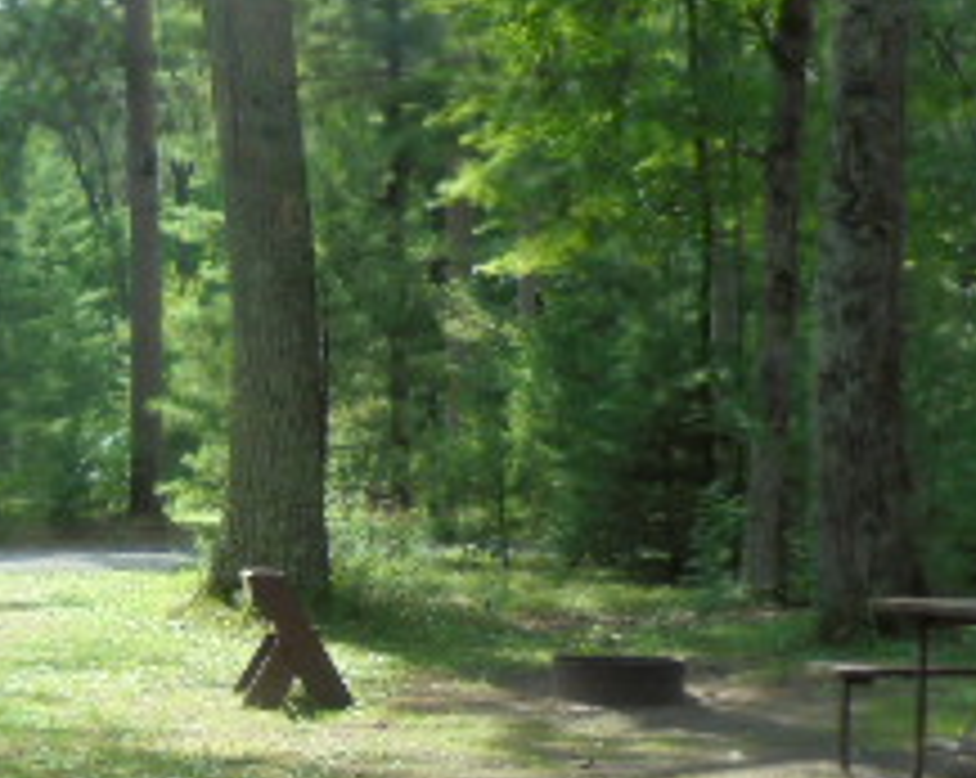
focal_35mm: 75
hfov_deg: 25.1
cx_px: 243
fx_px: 2164
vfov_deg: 20.2
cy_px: 625
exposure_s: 1/200
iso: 100
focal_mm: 4.6
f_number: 3.5
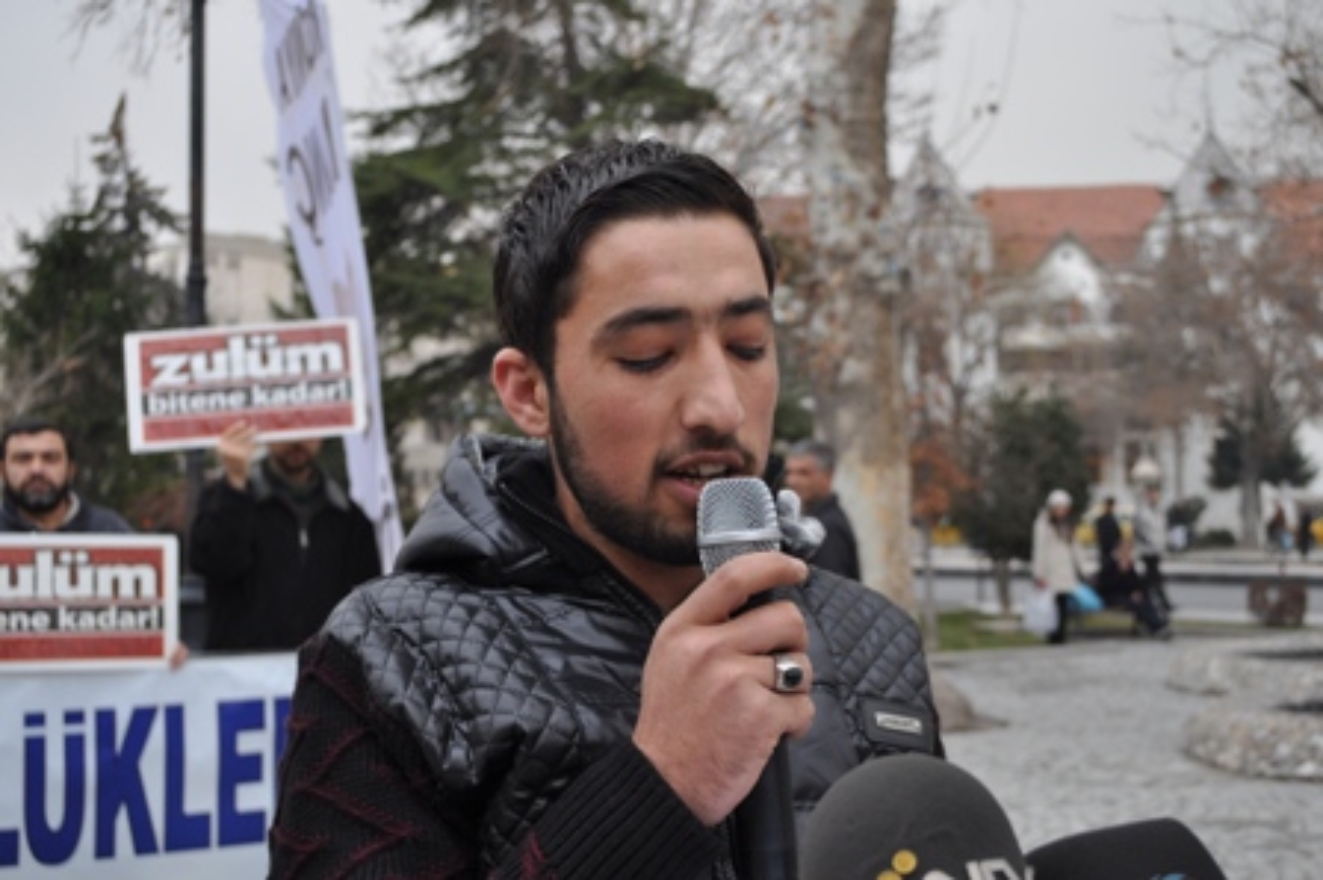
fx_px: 1928
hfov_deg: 37.9
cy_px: 440
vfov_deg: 25.7
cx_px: 662
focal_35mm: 52
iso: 220
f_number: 5.6
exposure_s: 1/125
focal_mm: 35
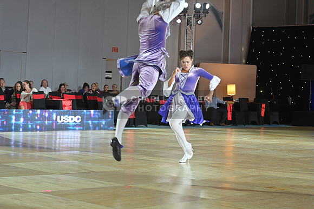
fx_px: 750
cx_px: 157
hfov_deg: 23.6
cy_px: 104
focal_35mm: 86
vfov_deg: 15.9
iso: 2000
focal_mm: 86
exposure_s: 1/250
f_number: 4
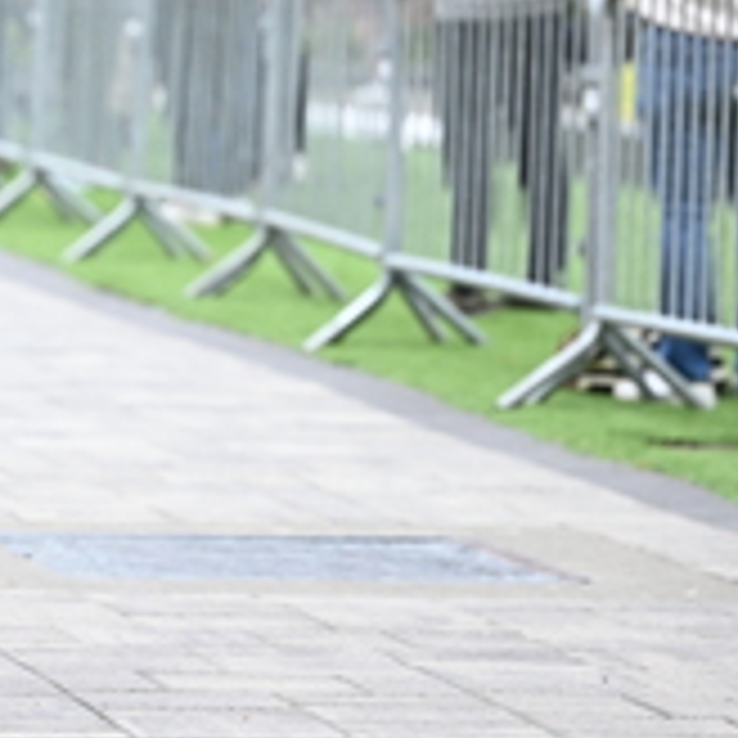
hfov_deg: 5.6
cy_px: 130
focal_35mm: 314
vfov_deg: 5.6
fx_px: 7574
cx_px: -43
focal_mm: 110
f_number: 2.8
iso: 1250
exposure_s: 1/1600
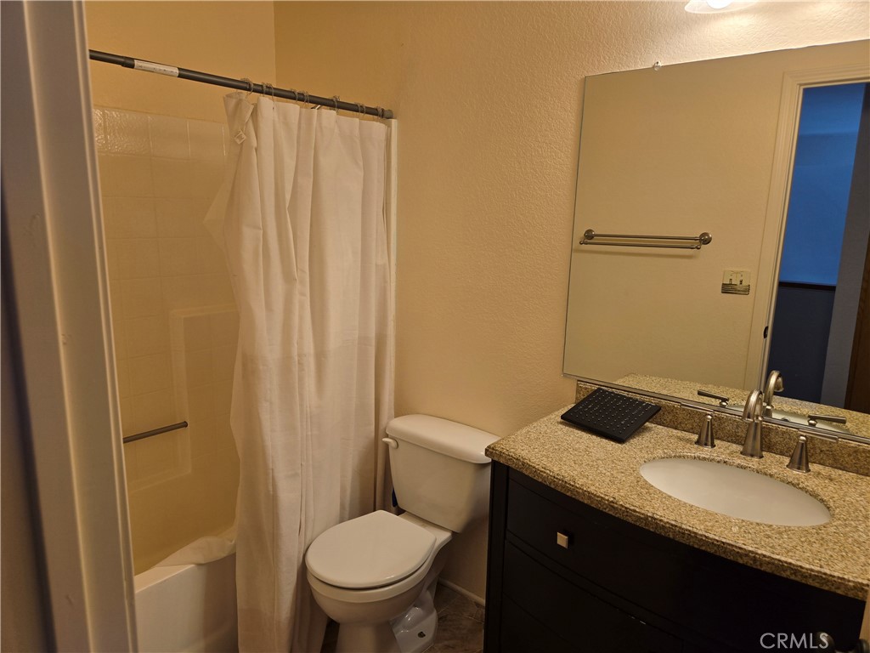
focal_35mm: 23
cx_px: 435
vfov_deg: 58.9
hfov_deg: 73.9
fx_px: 578
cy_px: 326
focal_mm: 5.4
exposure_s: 1/120
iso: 64
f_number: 1.8
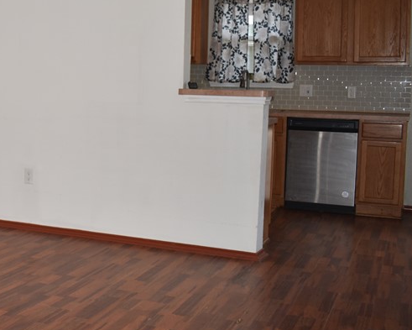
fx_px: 683
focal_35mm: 56
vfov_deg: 27.0
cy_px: 122
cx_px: -33
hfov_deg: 30.3
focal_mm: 18
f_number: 3.5
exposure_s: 1/60
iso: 100
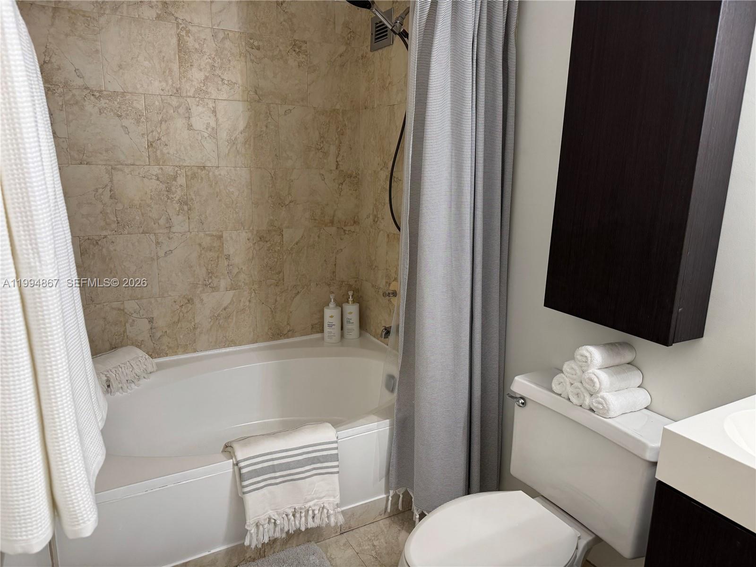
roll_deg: -1.2
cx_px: 378
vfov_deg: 56.8
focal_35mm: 24
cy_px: 284
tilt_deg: -12.4
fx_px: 524
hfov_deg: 71.6
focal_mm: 6.76
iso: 200
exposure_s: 1/120
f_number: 1.78
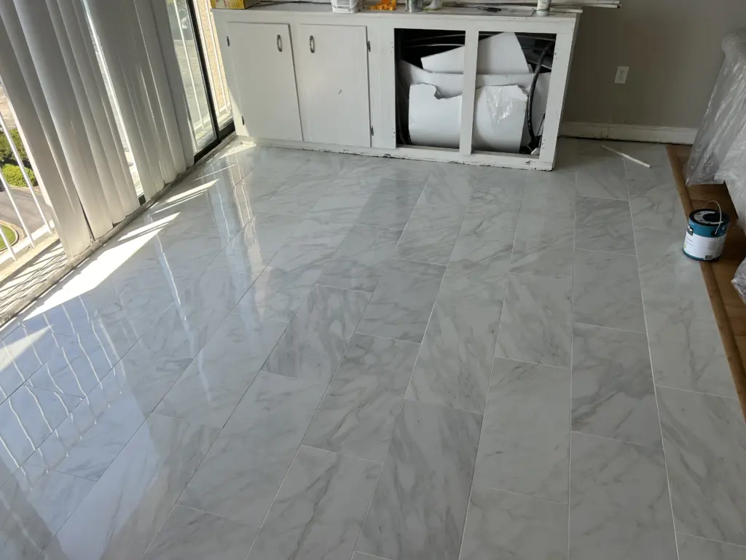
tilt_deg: -35.0
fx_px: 560
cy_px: 280
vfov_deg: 53.1
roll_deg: +1.7
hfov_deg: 67.3
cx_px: 373
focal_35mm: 26
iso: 50
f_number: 1.5
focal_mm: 5.7
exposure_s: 1/516
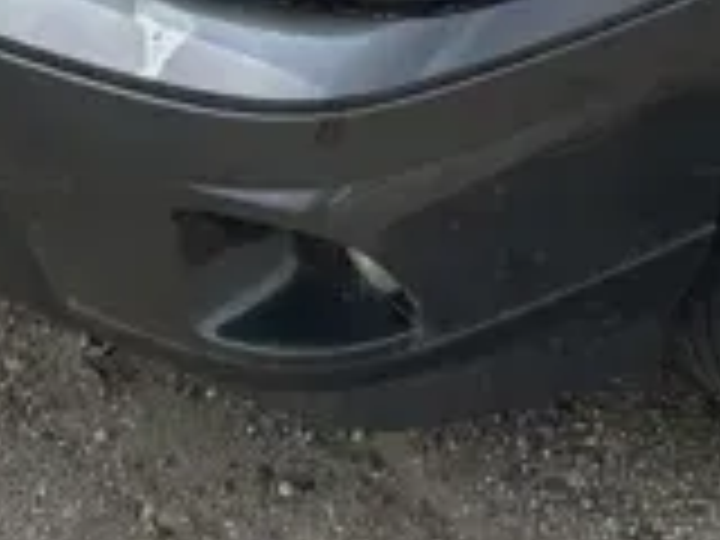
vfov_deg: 13.8
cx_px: 747
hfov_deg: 19.7
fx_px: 1997
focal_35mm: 96
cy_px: -418
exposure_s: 1/4016
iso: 80
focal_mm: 6.86
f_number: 1.78
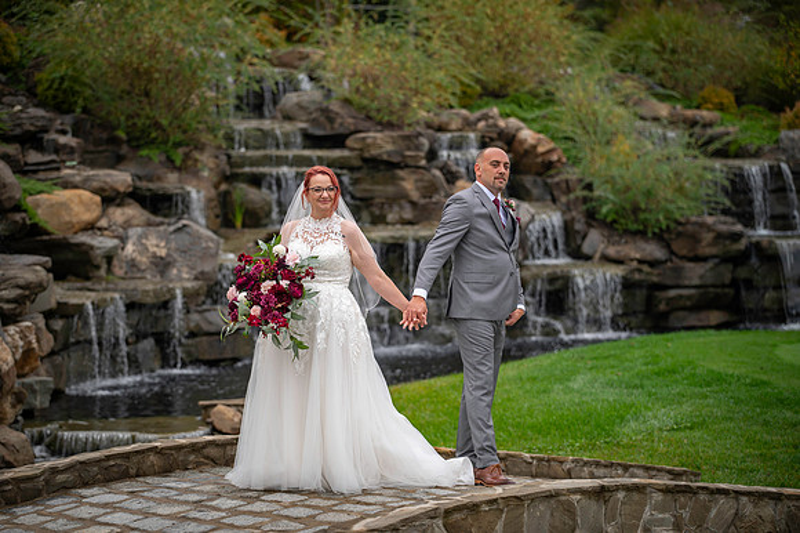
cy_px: 266
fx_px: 2265
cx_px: 400
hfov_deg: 20.0
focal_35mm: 102
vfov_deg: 13.4
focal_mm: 102
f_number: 2.8
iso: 80
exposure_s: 1/125
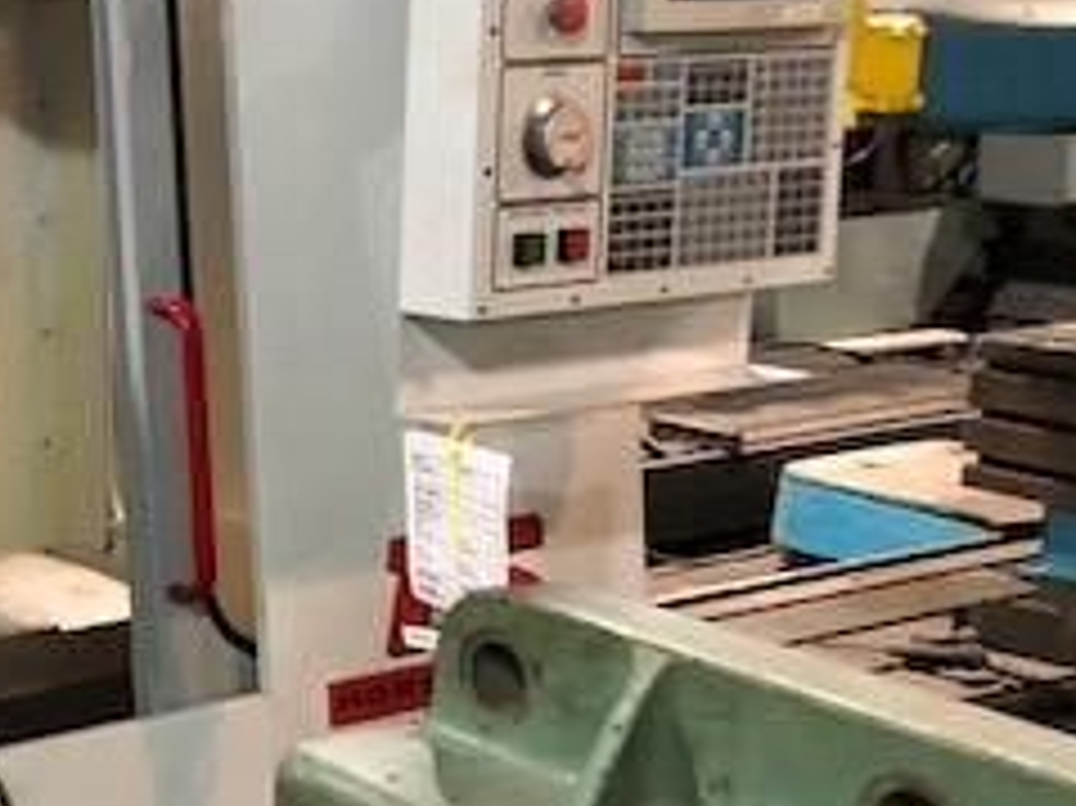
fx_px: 2330
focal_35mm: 75
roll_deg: +1.6
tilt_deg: -11.6
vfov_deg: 19.6
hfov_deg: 23.1
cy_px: 401
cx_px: -315
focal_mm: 3.99
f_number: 1.8
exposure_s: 1/11
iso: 100
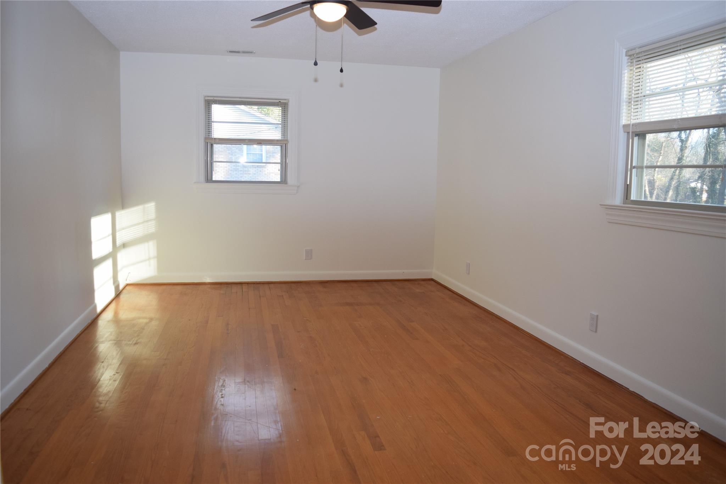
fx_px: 544
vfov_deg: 47.9
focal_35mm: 27
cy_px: 242
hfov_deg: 67.4
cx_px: 363
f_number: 4.5
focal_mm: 18
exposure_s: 1/80
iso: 400
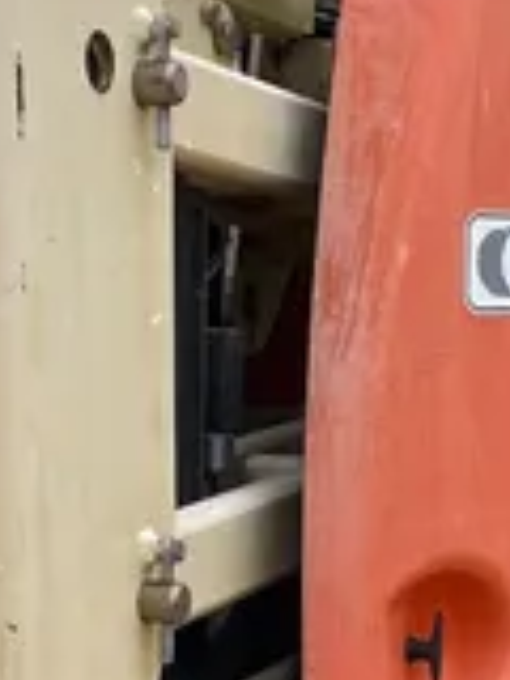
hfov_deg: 12.4
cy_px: 627
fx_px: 2338
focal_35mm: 119
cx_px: 225
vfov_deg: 16.3
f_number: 1.6
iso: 50
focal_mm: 5.1
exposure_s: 1/569
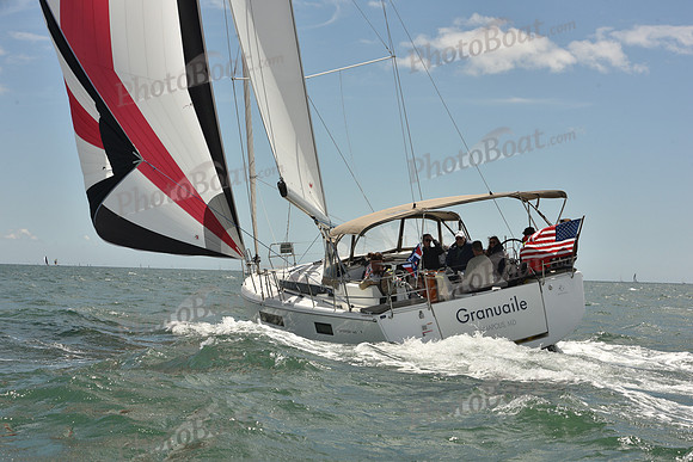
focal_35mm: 70
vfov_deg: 19.5
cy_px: 231
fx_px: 1348
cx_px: 346
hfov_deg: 28.8
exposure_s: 1/800
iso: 320
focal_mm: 70
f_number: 13
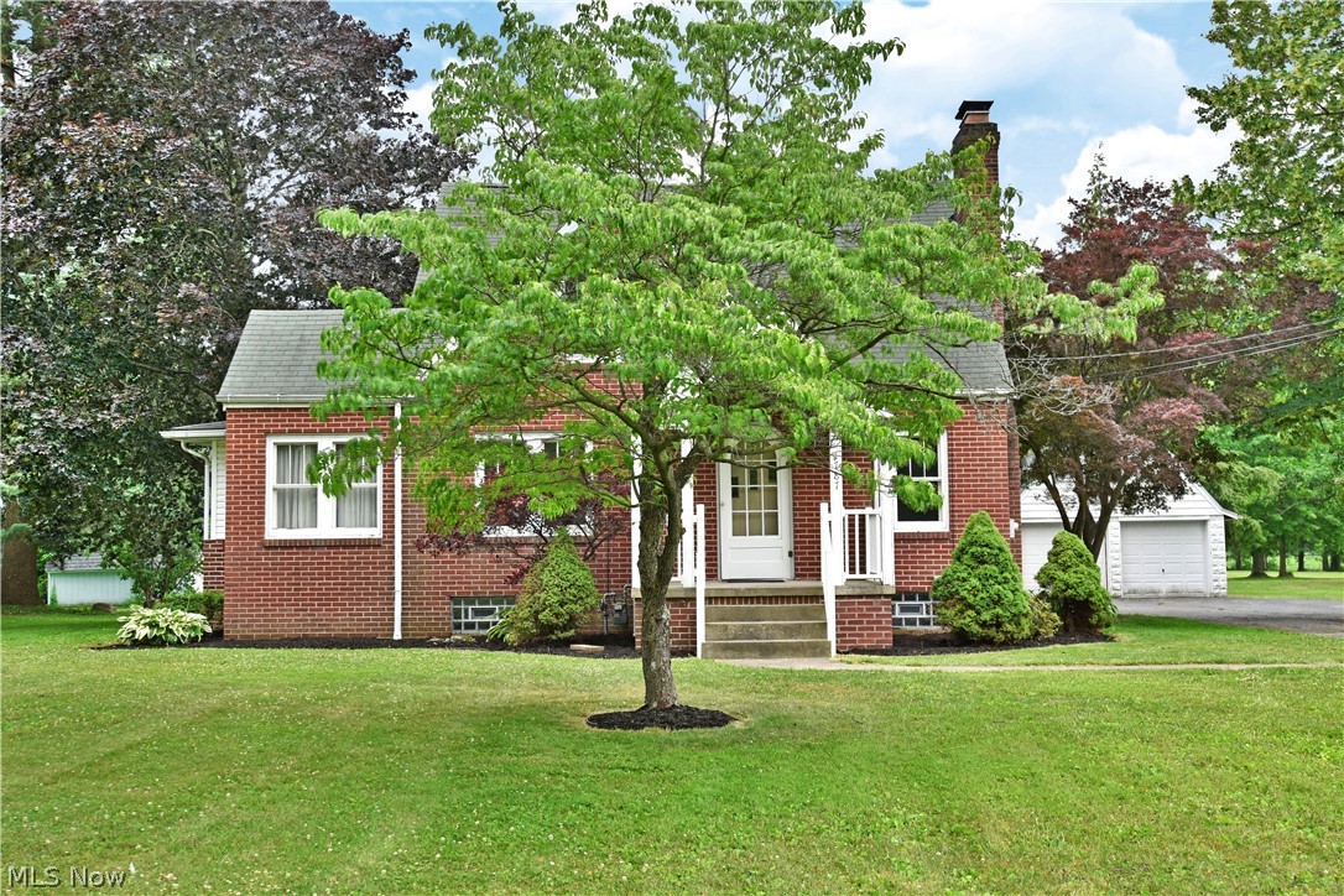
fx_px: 1344
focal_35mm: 36
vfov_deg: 36.9
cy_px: 448
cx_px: 672
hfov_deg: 53.1
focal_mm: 24
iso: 200
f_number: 4.5
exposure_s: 1/160
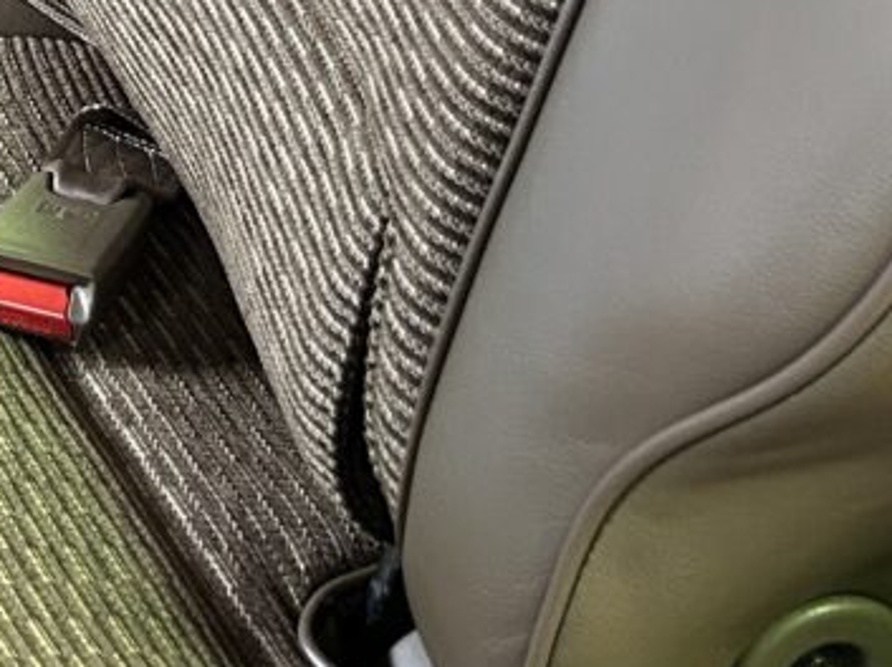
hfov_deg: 15.8
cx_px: -280
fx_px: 3038
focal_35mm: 118
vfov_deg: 11.9
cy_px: -374
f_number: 1.5
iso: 320
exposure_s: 1/60
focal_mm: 5.7
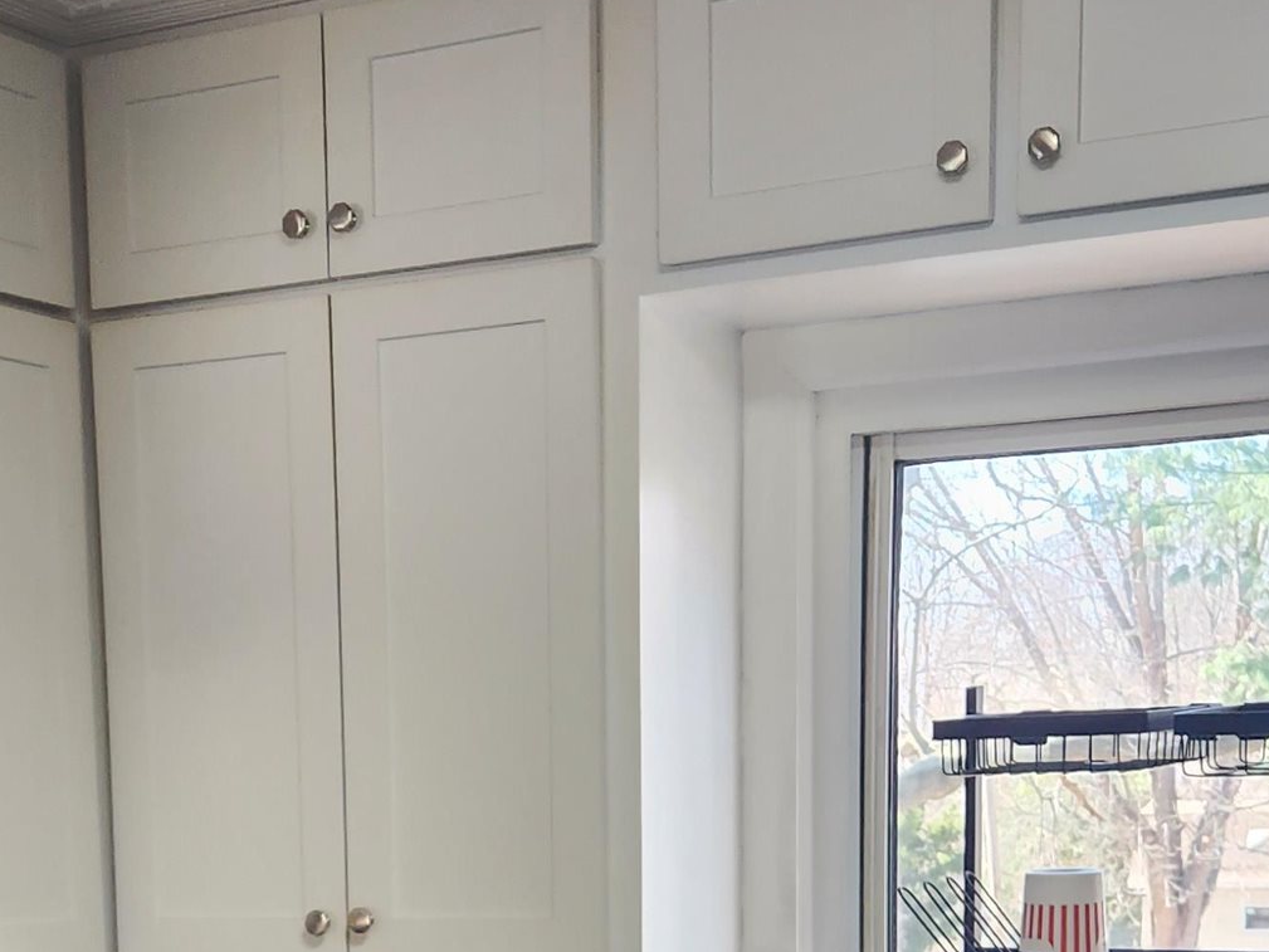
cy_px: 1137
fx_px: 2566
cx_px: 413
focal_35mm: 70
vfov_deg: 19.8
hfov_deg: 27.6
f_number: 1.8
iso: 200
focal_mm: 5.4
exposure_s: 1/120
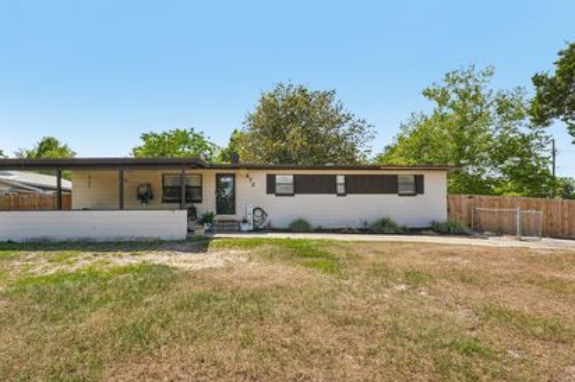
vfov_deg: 69.9
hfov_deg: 92.9
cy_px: 222
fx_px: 271
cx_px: 253
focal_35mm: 17
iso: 100
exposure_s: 1/50
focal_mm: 14
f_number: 11
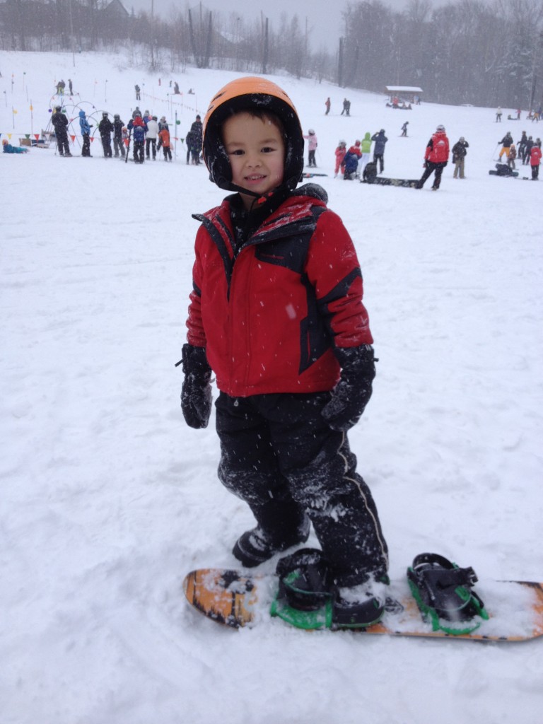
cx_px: 272
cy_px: 362
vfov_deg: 52.6
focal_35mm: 35
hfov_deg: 40.7
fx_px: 732
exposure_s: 1/314
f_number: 2.4
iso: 50
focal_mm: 4.28
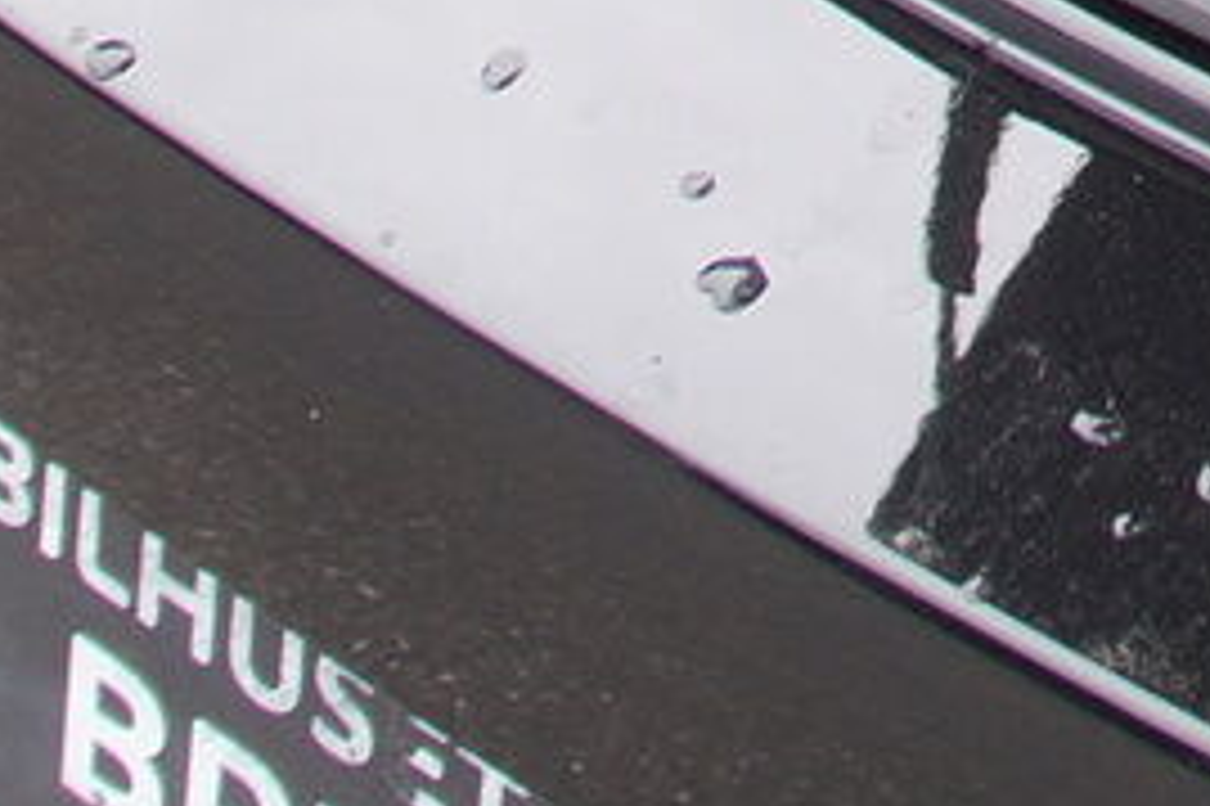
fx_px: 6483
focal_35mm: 193
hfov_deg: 9.8
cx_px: 2496
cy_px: -1671
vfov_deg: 6.5
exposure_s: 1/60
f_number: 4
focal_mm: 18
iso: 125
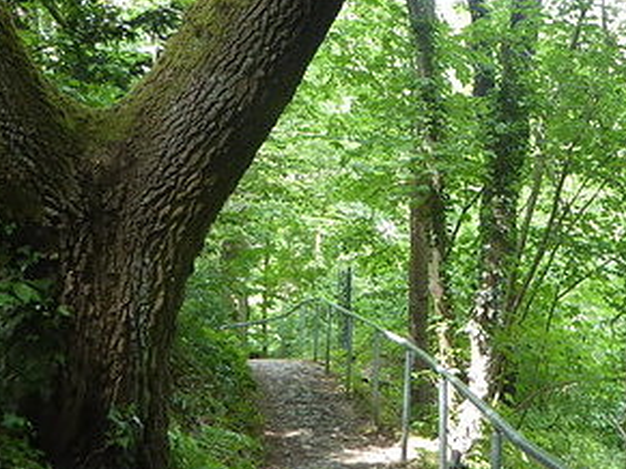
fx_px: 1193
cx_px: 506
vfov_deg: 22.2
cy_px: 200
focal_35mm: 66
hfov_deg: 28.7
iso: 250
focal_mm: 4.3
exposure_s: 1/60
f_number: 3.3
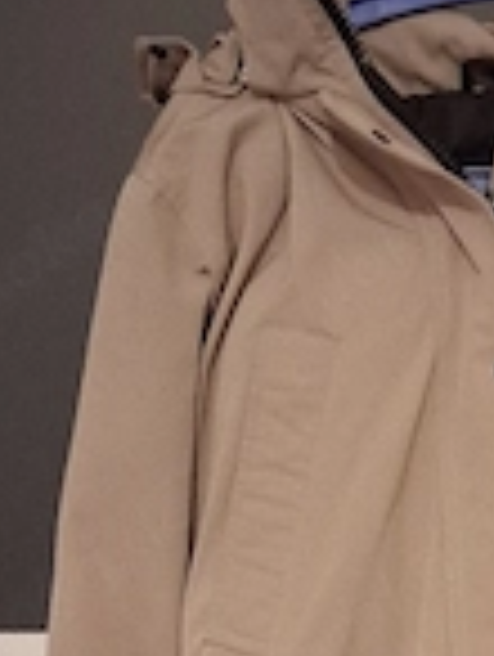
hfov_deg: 20.1
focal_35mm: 71
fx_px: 1347
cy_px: 638
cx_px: 503
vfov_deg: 26.1
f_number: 1.8
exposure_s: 1/20
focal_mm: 3.98
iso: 1250
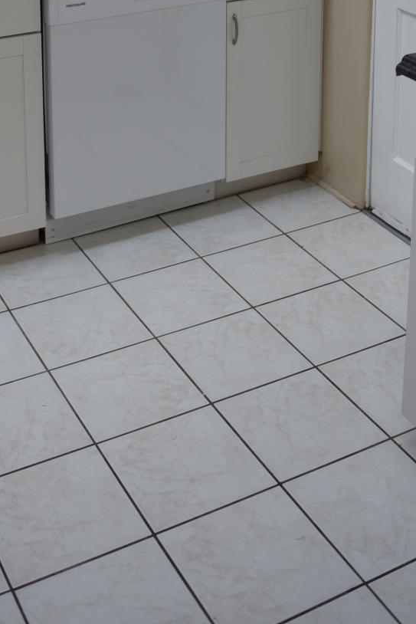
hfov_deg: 23.0
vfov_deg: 29.3
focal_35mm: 59
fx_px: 1022
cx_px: 179
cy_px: -124
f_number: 2.8
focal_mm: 24
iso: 125
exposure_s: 1/50
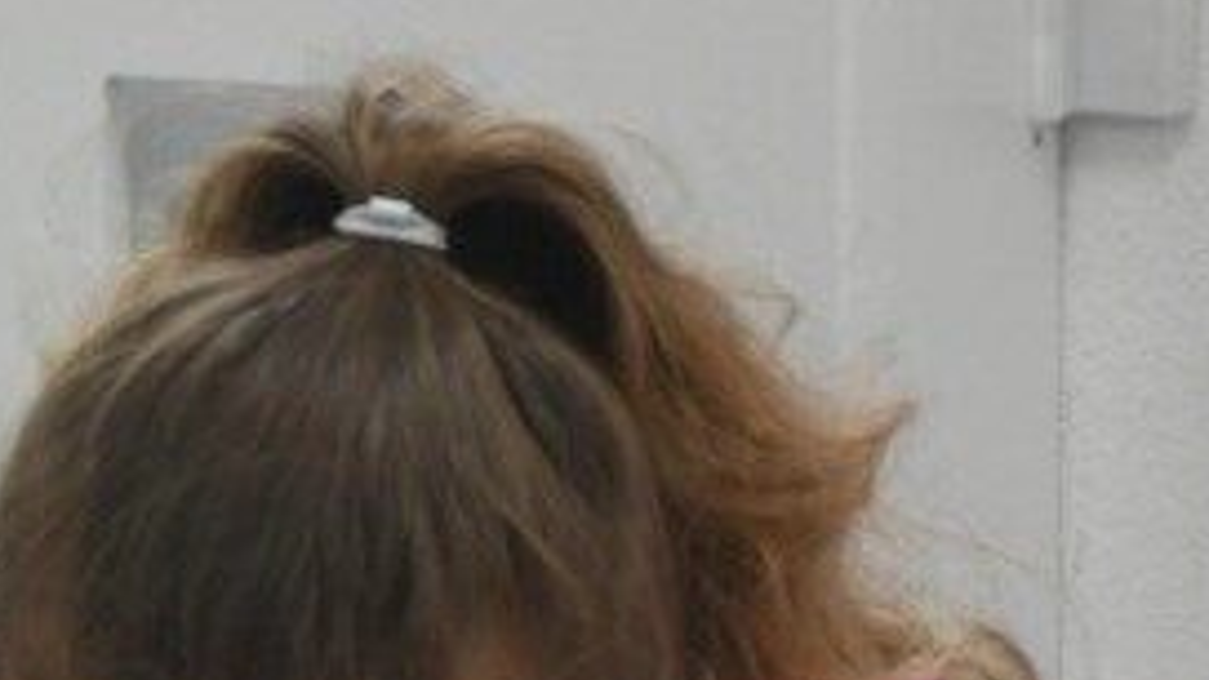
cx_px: -596
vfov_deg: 3.3
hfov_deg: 5.8
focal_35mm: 367
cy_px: 842
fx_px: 11765
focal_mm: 62
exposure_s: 1/250
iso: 1600
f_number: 5
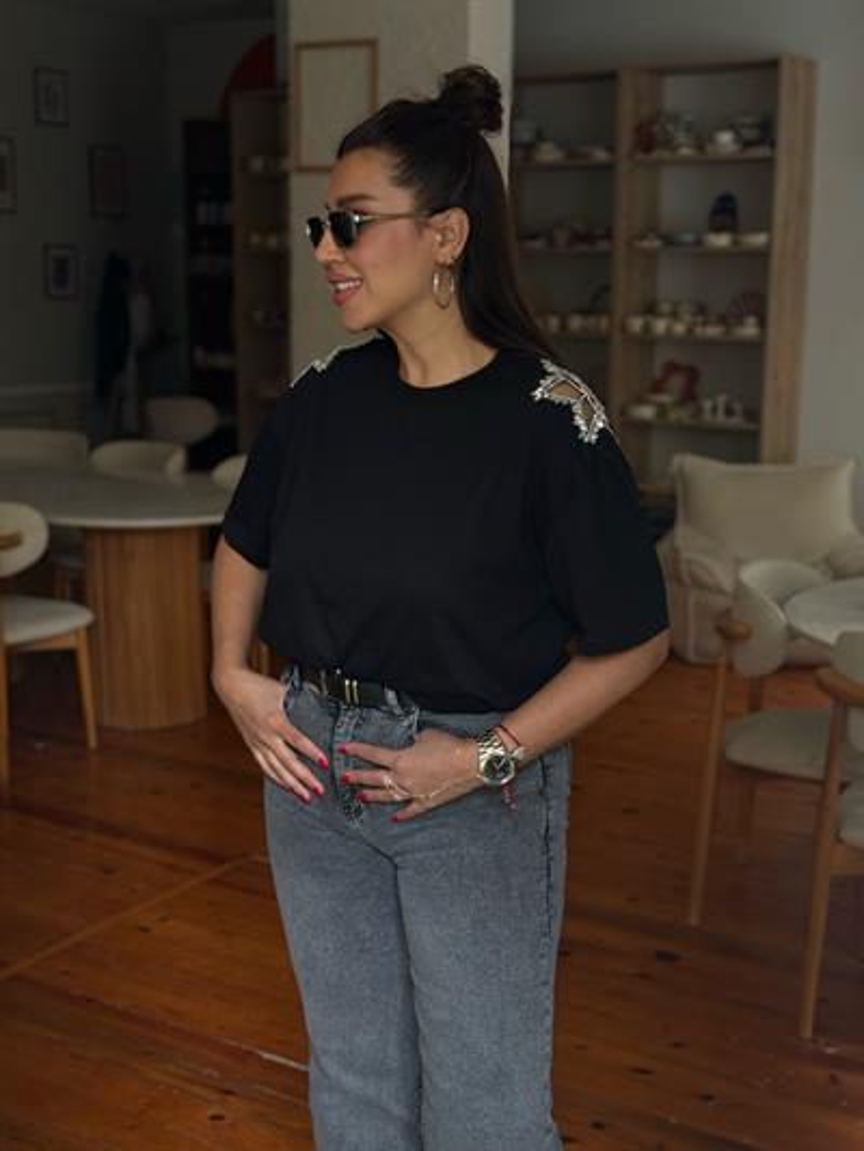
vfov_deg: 39.6
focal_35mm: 48
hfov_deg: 30.3
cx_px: 432
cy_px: 576
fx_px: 1597
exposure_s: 1/50
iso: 200
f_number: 1.78
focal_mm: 6.76
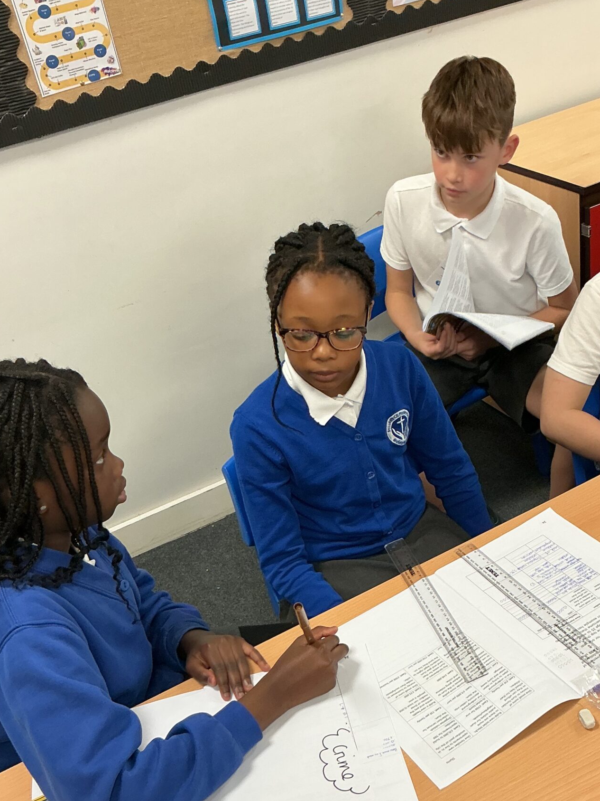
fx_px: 1017
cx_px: 381
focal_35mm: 44
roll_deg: +10.5
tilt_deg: -35.4
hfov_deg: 32.7
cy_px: 506
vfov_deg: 42.6
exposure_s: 1/50
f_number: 1.8
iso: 64
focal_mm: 3
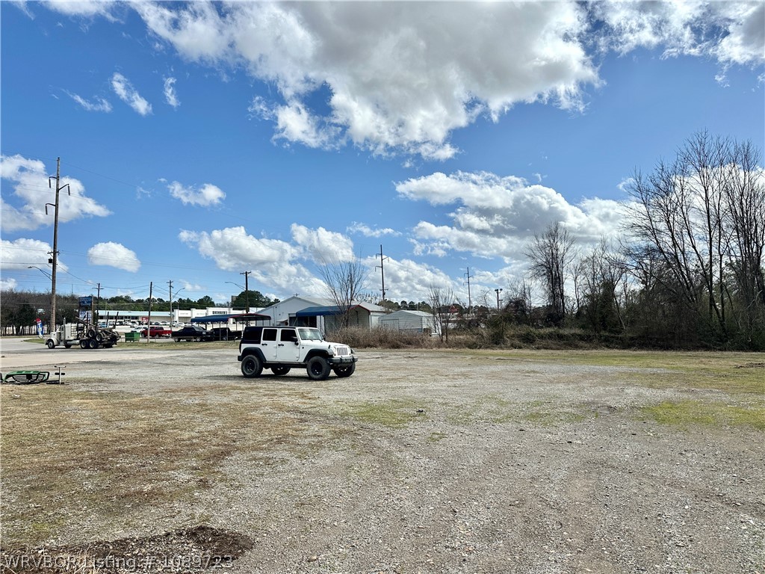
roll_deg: +1.9
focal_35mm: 24
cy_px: 287
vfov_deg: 56.8
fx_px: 530
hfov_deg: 71.6
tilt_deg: +3.9
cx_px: 382
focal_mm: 6.86
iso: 80
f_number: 1.78
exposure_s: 1/8197
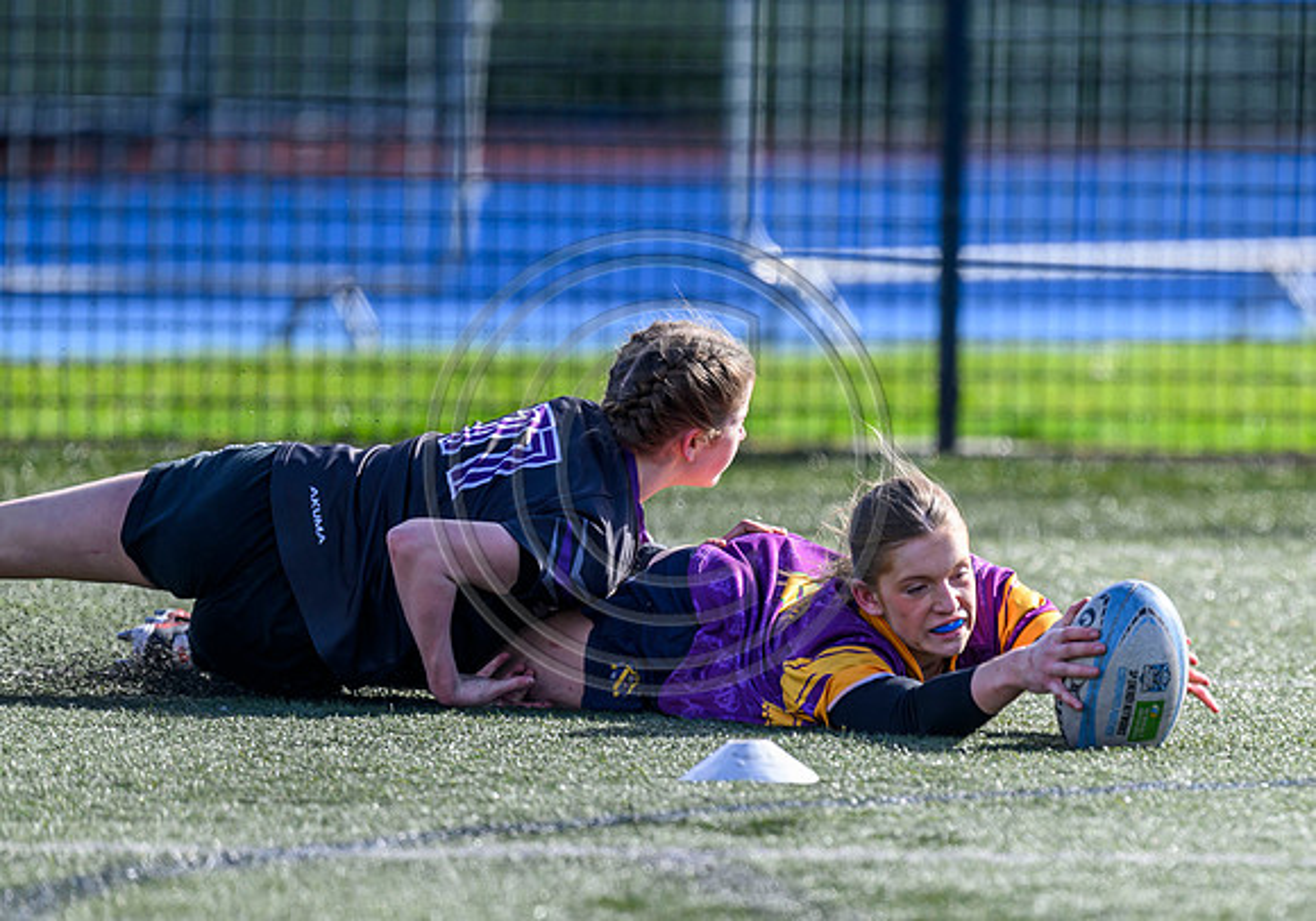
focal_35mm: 709
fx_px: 26336
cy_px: 569
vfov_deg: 2.0
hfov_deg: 2.9
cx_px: 1057
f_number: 3.2
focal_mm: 400
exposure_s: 1/1250
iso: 200
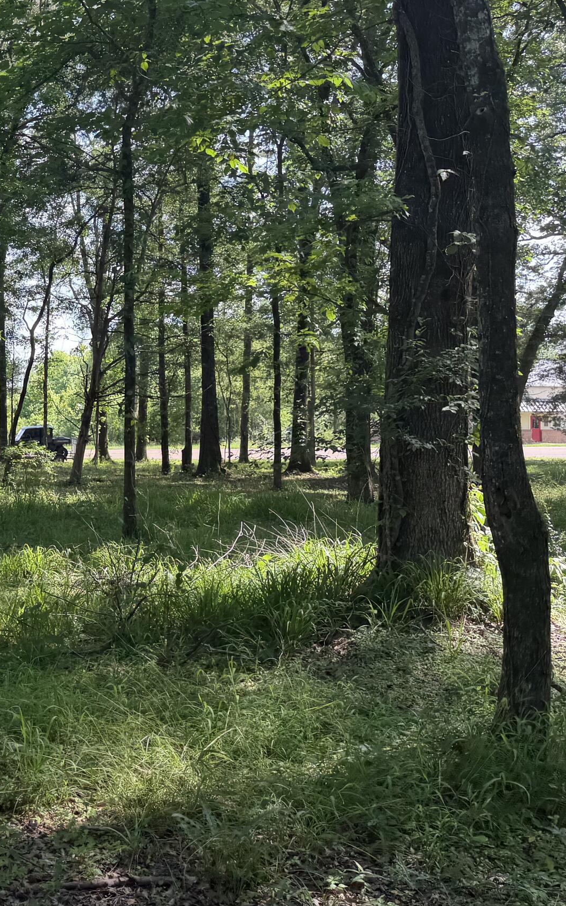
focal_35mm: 45
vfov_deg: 44.3
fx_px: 1111
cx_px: -159
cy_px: 412
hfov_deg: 25.0
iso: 80
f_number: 1.78
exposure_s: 1/443
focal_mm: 6.76
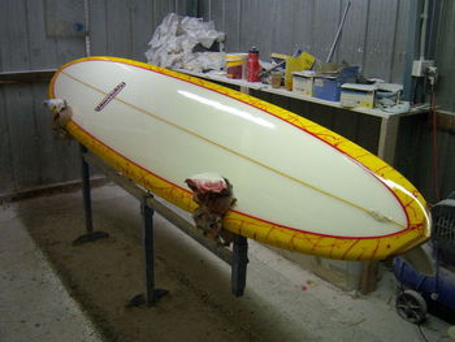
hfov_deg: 51.3
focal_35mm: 36
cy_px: 171
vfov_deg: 39.7
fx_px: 474
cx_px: 228
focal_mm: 7.5
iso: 160
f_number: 2.8
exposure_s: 1/20
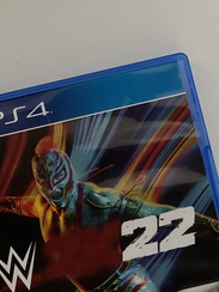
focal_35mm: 158
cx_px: 106
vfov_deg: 12.5
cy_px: 213
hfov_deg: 9.4
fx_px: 1333
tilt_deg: -81.6
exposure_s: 1/30
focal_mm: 9
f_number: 2.8
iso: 400
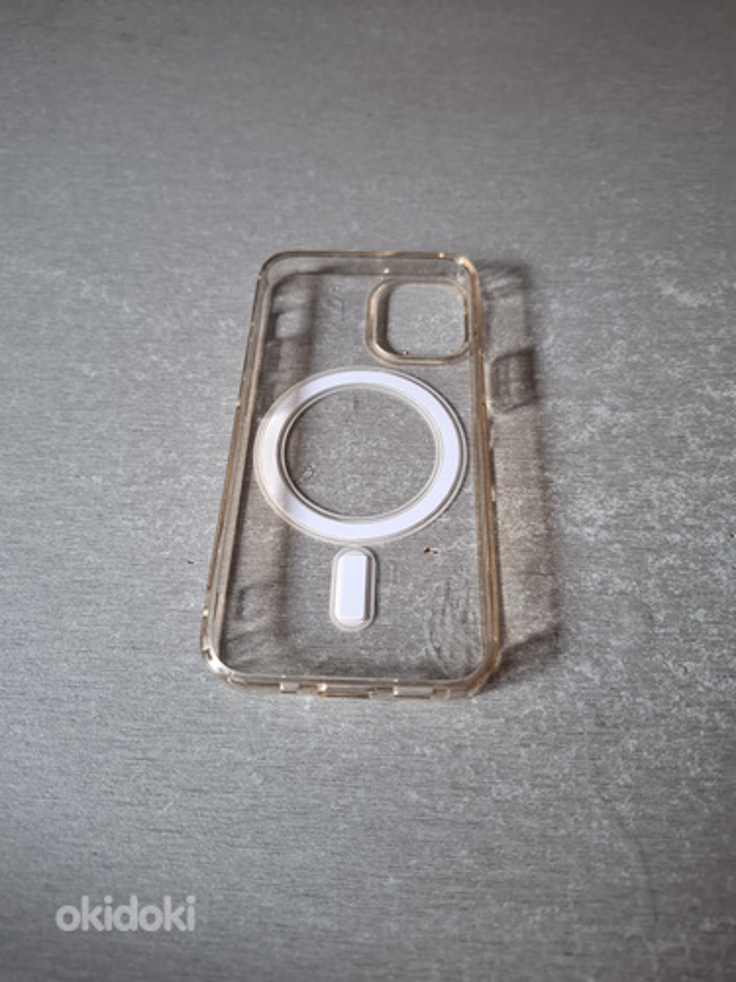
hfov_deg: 58.9
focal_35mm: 23
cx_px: 368
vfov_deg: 73.9
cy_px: 491
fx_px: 652
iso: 320
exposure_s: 1/33
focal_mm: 5.54
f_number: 1.8
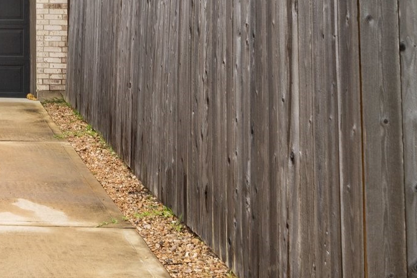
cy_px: -10
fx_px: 846
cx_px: -165
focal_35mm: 73
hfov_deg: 23.5
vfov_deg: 18.1
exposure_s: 1/60
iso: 320
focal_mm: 24
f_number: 10
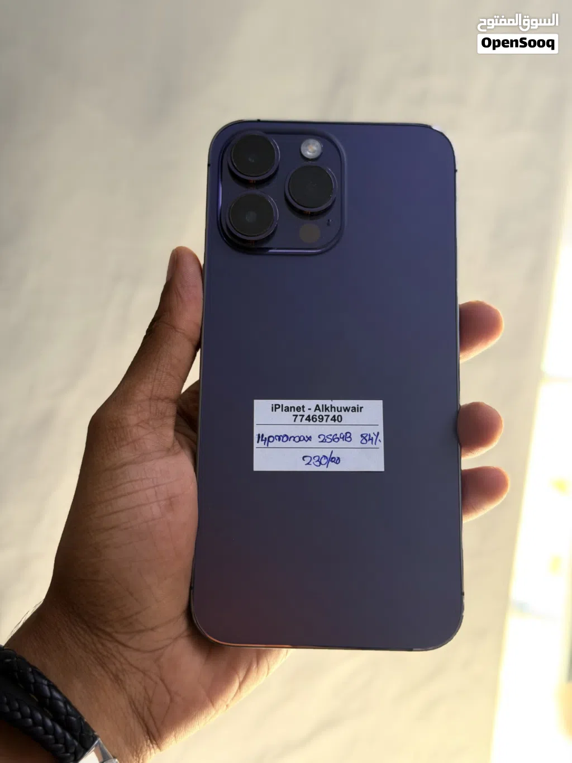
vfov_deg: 39.7
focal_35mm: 48
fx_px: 1057
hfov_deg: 30.3
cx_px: 286
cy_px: 382
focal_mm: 6.76
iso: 80
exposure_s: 1/100
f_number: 1.78
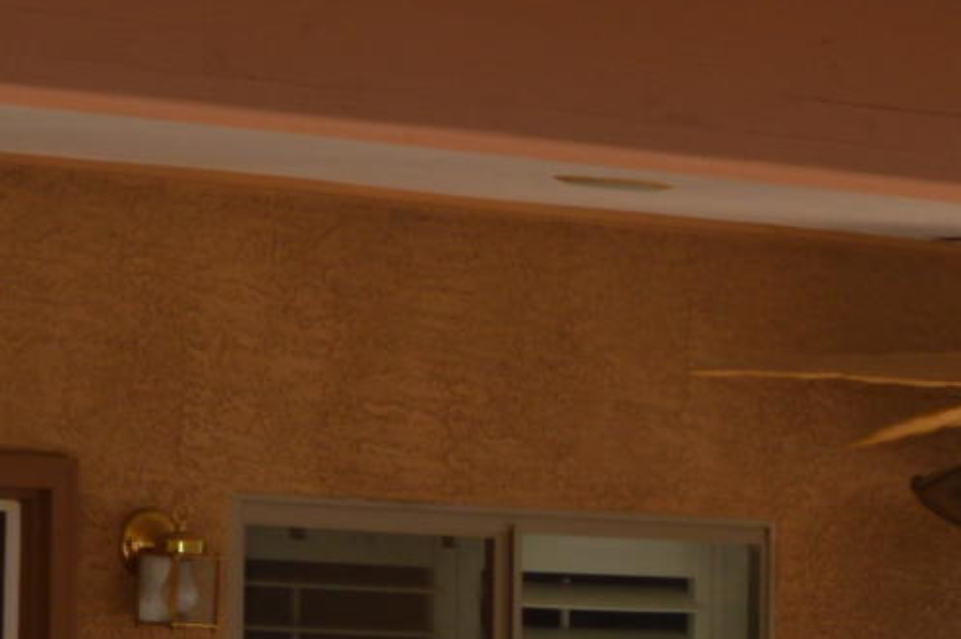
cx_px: 1310
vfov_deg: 5.8
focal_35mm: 236
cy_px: 902
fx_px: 6295
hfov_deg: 8.6
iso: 100
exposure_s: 1/200
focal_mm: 26
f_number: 11
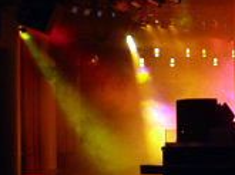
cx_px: 240
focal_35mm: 93
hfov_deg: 20.4
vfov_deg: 15.7
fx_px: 630
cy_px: 144
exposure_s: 1/8
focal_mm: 7.8
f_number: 2.8
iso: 200
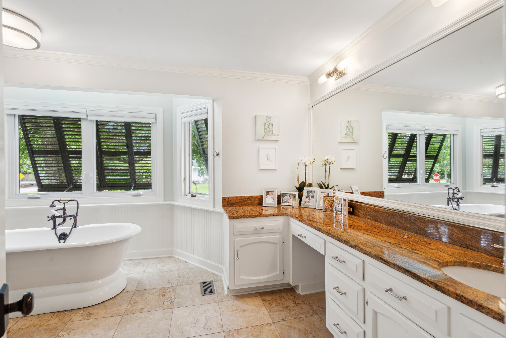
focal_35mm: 16
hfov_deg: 96.7
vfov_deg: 73.7
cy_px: 169
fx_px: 225
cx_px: 253
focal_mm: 16
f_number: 8
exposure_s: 1/20
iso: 400
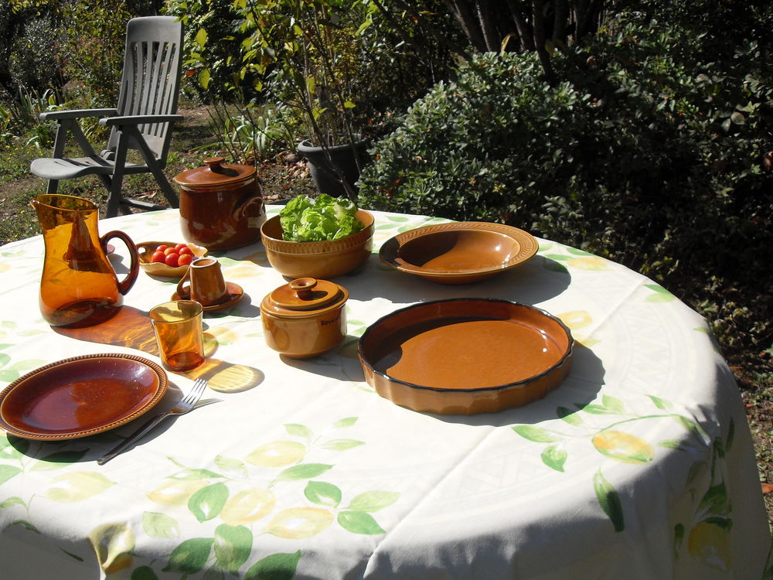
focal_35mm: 37
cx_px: 386
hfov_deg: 50.1
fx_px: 826
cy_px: 290
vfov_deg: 38.7
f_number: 8.9
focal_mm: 6.3
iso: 80
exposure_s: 1/180
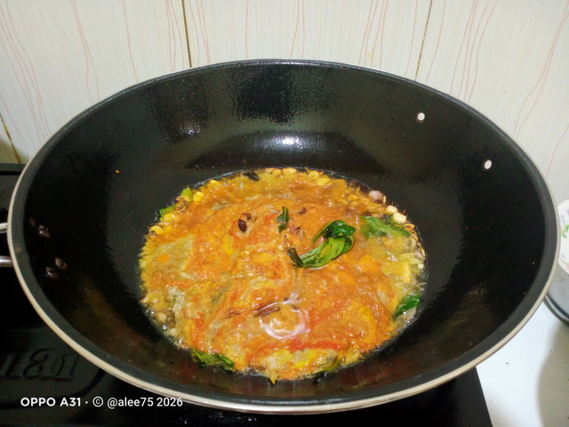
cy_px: 214
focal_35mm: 28
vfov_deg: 49.7
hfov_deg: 63.4
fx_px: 460
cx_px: 284
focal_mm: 4.05
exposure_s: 1/25
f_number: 1.8
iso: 2182
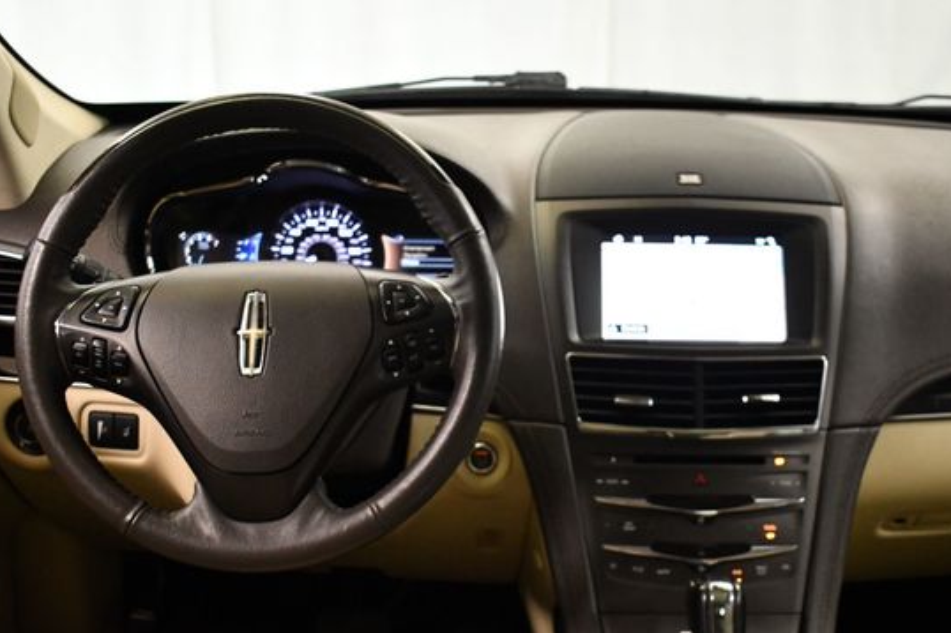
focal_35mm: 44
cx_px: 520
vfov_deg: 30.5
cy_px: 347
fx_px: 1162
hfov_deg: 44.5
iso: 3200
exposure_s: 1/100
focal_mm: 25
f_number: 4
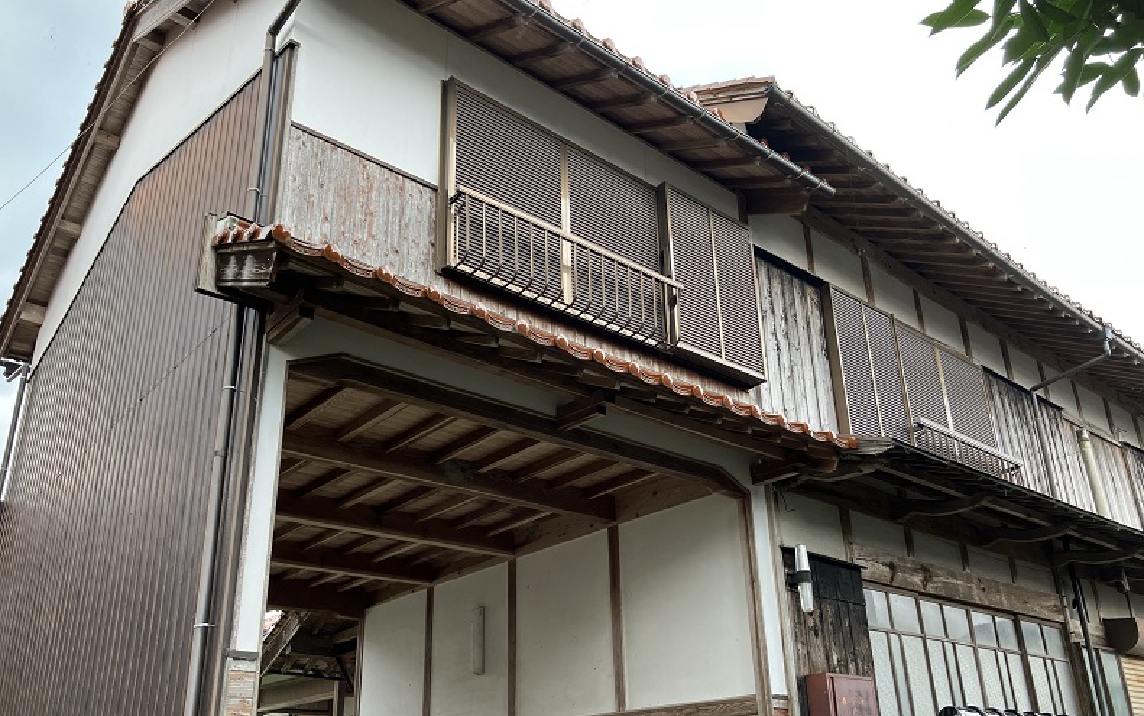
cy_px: 411
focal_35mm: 30
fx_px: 936
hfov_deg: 62.9
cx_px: 568
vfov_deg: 41.8
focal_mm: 3.99
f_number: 1.8
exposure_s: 1/111
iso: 80
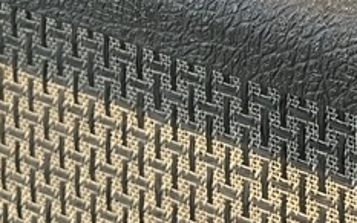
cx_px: 663
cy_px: -412
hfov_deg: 13.1
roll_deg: +0.1
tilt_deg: -6.8
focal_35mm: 142
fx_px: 1383
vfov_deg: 8.1
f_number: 1.6
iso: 100
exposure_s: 1/60
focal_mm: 5.1
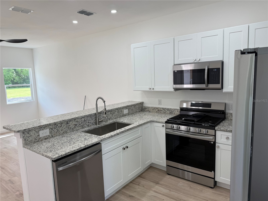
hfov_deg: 71.6
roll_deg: +2.3
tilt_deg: -7.8
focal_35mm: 24
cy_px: 100
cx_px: 134
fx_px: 186
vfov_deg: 56.8
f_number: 1.78
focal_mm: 6.76
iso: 50
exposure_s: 1/121
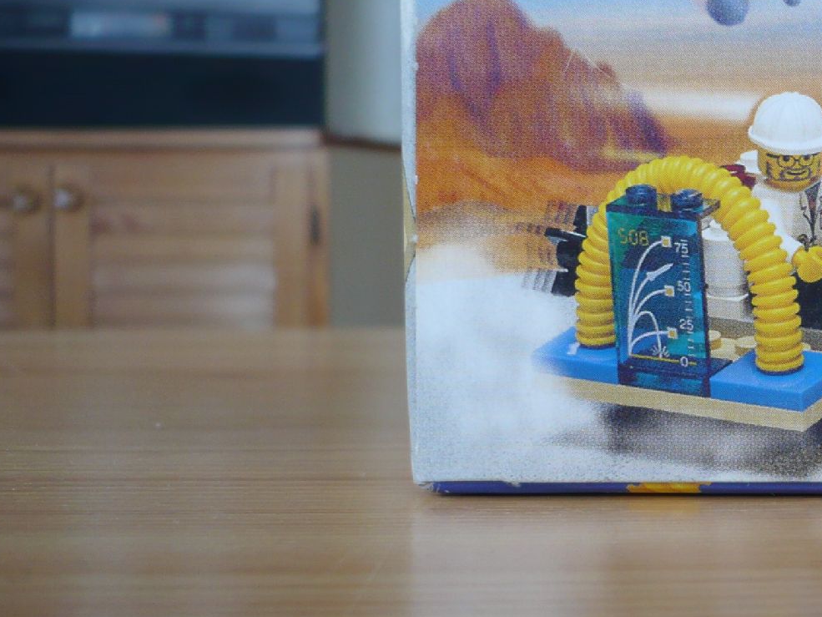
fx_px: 1662
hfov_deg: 26.4
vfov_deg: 21.0
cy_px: 275
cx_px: 815
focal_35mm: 70
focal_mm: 5.8
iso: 100
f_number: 2.8
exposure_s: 1/40
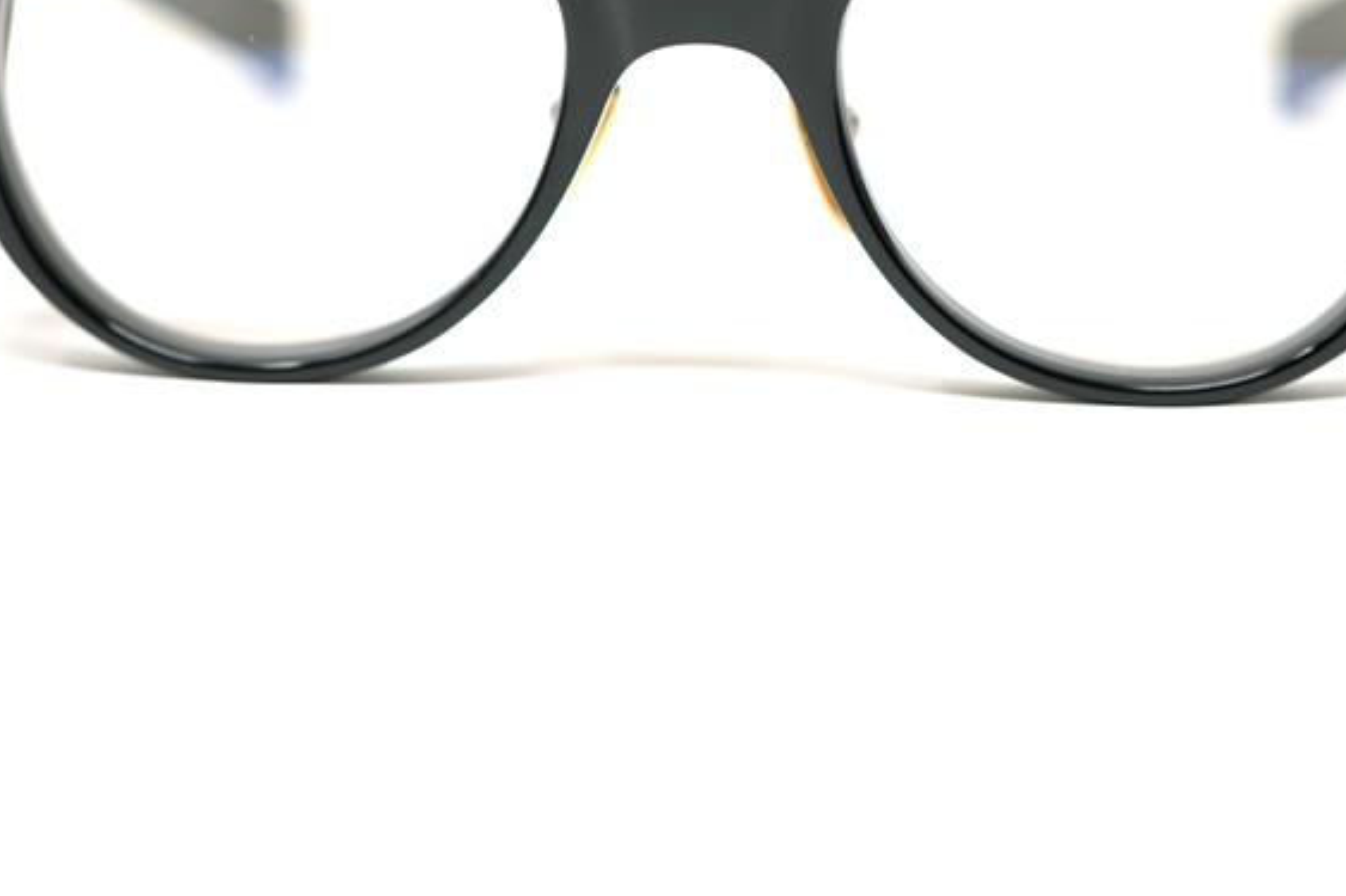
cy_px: 102
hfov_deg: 22.4
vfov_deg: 14.9
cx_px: 808
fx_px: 3401
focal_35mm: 91
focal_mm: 50
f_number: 2.8
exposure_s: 1/50
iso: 160
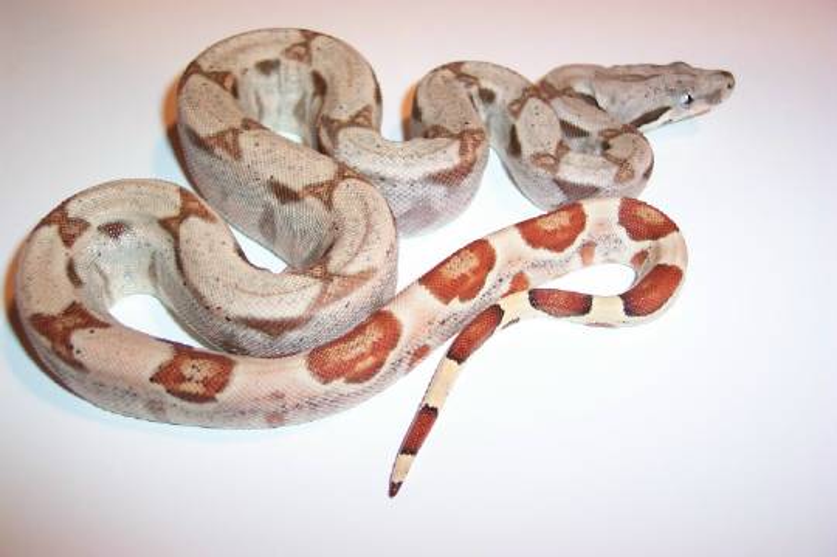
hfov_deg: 50.7
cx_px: 418
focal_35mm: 38
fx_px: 883
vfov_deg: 35.0
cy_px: 278
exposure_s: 1/30
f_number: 2.8
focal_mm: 8
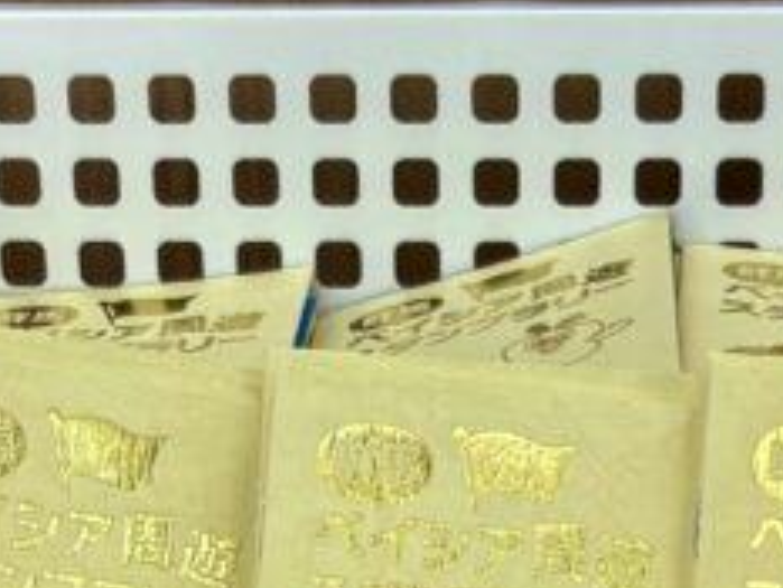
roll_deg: +1.1
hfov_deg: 13.8
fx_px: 3236
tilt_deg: -29.2
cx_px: 450
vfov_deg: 9.8
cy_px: 1068
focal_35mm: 143
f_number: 1.6
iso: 50
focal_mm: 5.96
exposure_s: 1/100
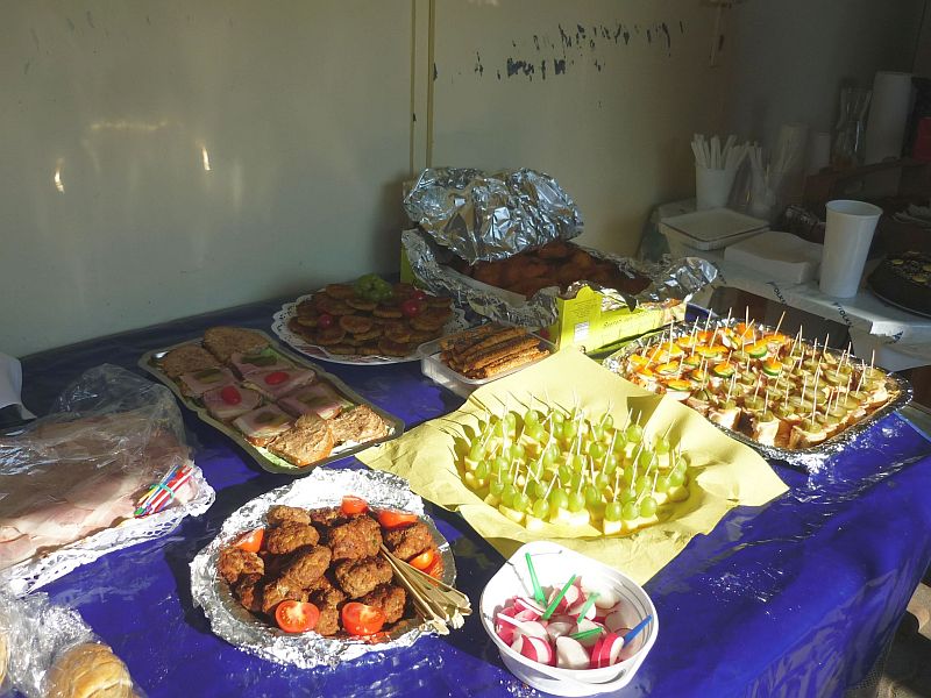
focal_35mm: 33
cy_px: 349
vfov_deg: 42.9
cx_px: 466
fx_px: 888
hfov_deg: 55.4
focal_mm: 5.5
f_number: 2.8
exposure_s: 1/800
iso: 80
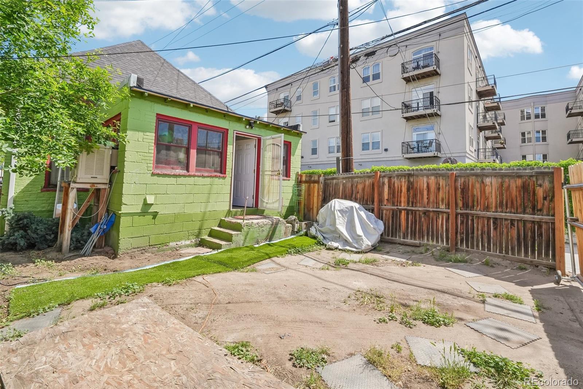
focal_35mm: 15
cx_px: 292
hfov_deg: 100.4
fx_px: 243
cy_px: 194
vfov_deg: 77.3
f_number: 8
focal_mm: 10
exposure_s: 1/1000
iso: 800
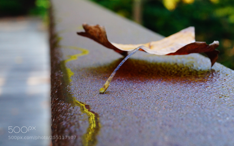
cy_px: 71
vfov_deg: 16.9
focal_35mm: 77
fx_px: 491
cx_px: 117
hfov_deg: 26.8
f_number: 14
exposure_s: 1/25
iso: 800
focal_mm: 50
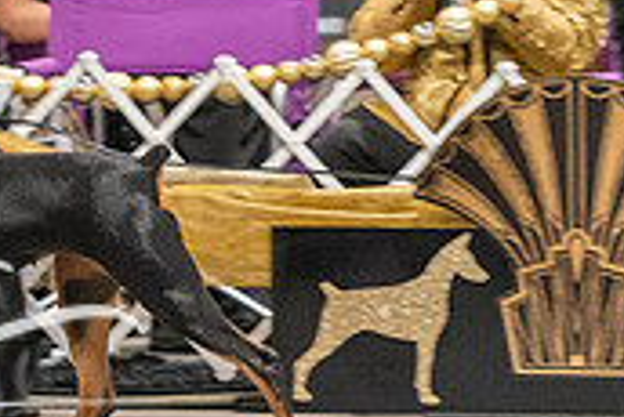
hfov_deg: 3.0
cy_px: -16
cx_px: -218
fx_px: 11710
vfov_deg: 2.0
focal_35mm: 675
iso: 6400
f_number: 2.8
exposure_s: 1/250
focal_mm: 200
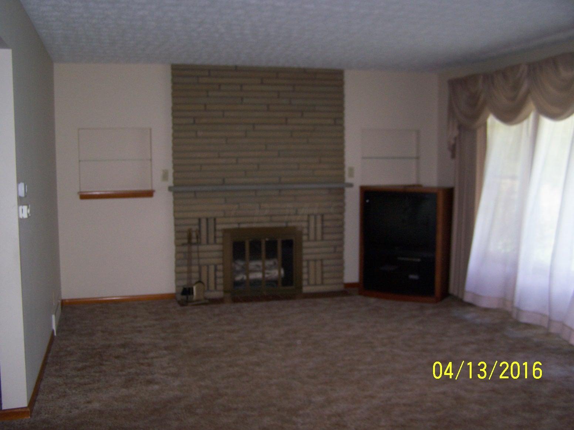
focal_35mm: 38
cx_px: 287
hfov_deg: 49.0
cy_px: 215
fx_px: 630
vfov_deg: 37.7
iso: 140
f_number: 2.8
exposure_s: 1/60
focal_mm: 6.3
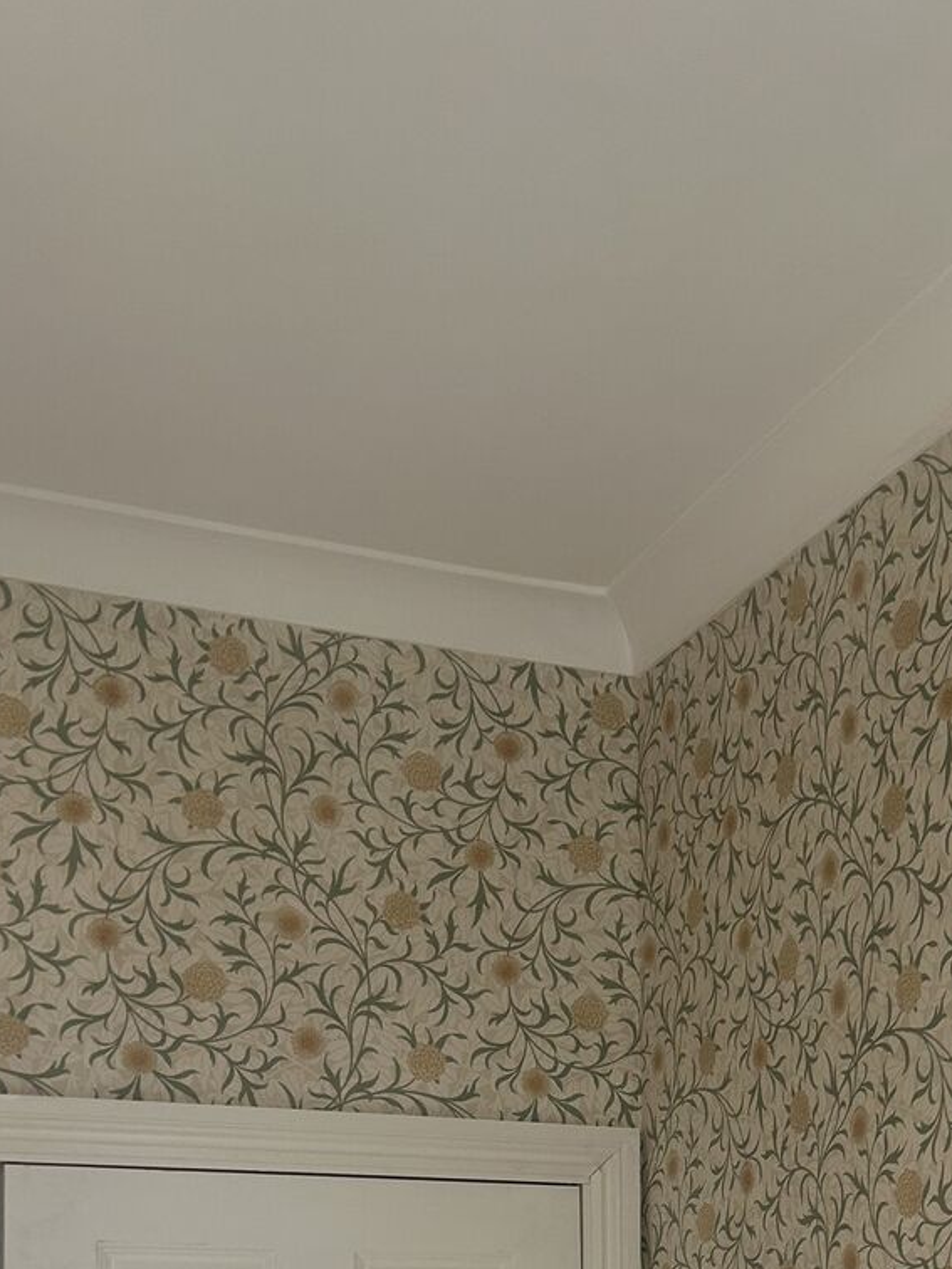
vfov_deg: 32.1
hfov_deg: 26.2
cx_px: 722
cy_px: 1282
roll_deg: -0.2
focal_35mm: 55
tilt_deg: +1.5
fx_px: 2017
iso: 100
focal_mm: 5.7
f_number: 1.5
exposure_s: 1/100
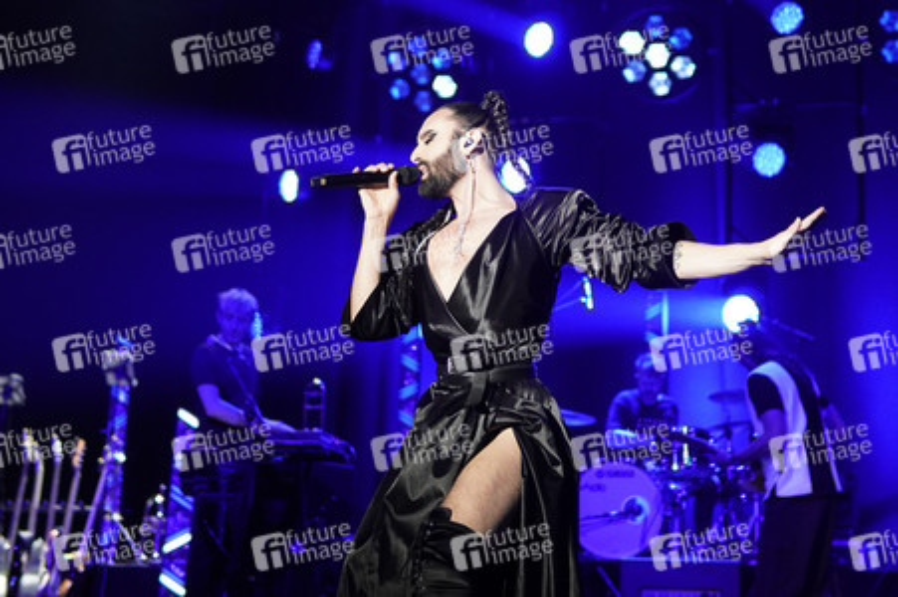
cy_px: 298
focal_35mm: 45
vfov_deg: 29.8
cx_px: 449
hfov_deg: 43.6
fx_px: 1122
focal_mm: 30
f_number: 1.4
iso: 1250
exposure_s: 1/500
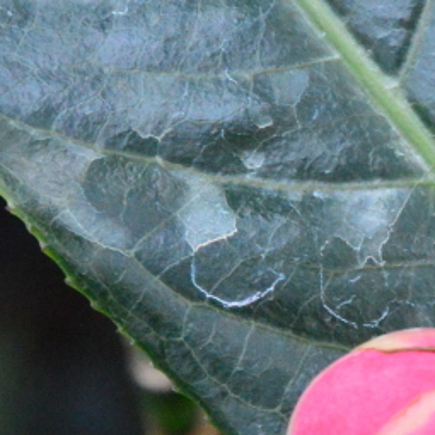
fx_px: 21852
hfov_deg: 1.1
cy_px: 356
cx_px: 611
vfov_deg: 1.1
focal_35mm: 1537
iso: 6400
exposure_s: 1/200
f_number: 16
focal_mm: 300
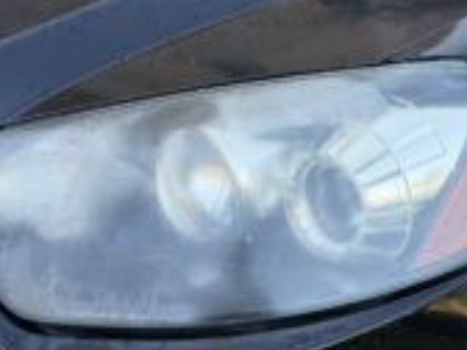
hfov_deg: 17.2
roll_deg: -3.5
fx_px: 1538
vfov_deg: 13.0
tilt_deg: -17.9
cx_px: 345
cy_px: 99
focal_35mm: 114
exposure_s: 1/222
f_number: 1.78
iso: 80
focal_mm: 6.76
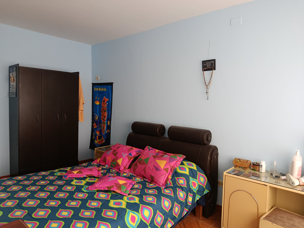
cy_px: 114
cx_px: 152
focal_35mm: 24
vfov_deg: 56.8
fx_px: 211
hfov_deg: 71.6
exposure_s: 1/40
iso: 1064
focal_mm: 5.24
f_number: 1.7
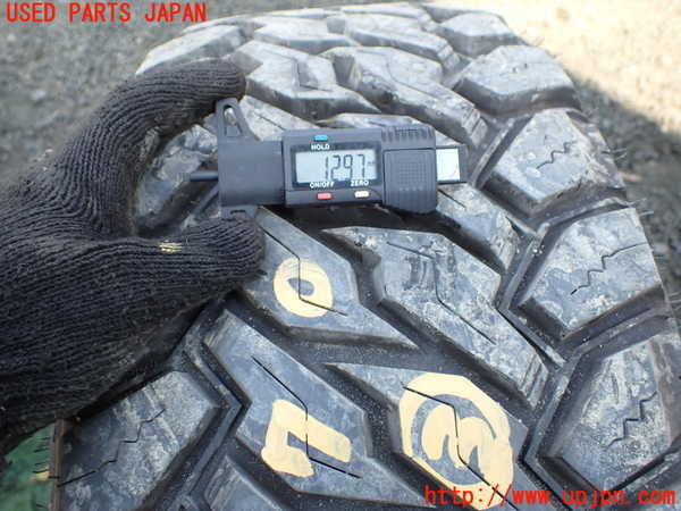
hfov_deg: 60.0
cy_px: 256
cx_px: 340
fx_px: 590
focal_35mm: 30
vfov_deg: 46.8
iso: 100
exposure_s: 1/200
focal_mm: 5.4
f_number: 2.3
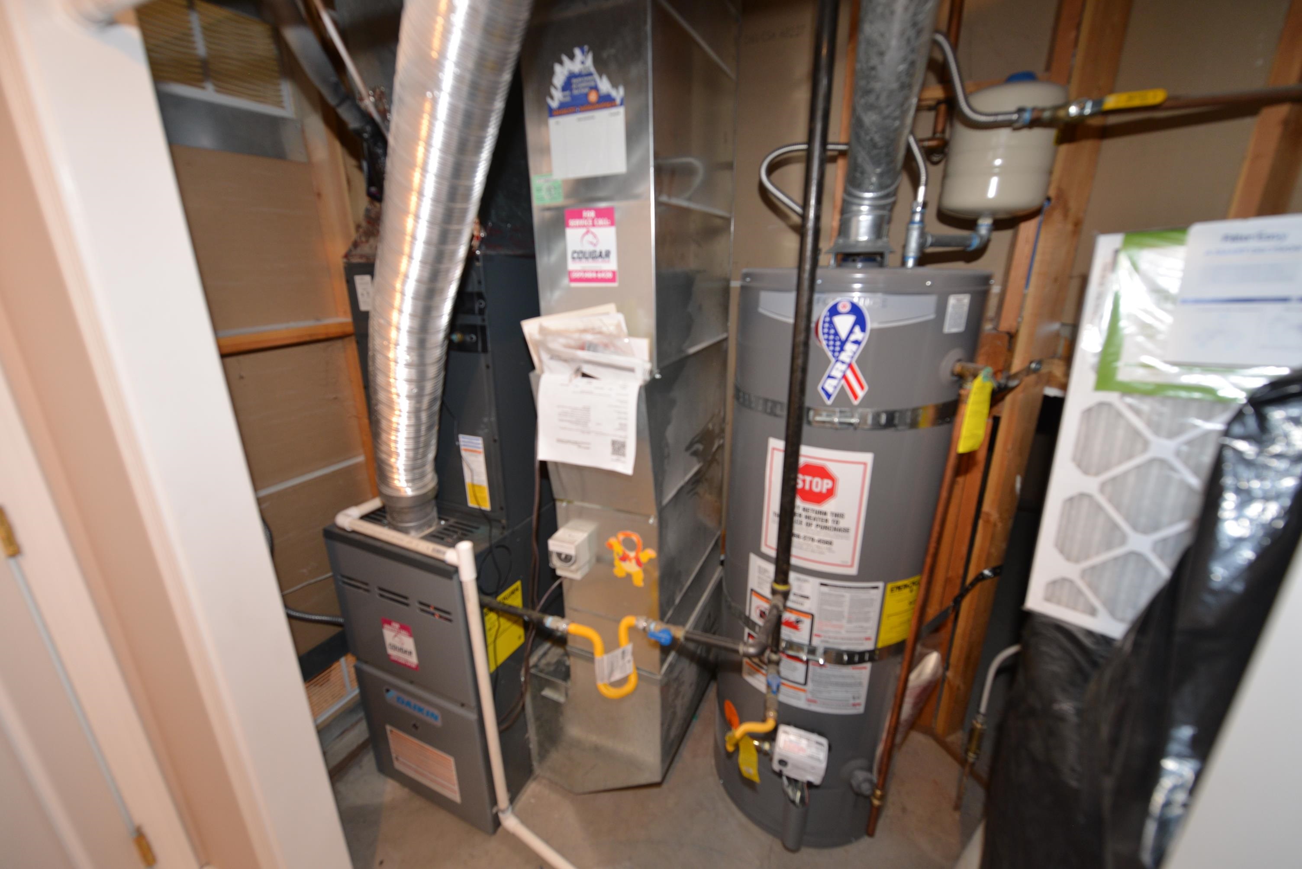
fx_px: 507
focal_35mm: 14
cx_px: 651
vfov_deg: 81.3
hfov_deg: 104.2
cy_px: 434
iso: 800
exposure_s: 1/60
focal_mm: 14
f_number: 4
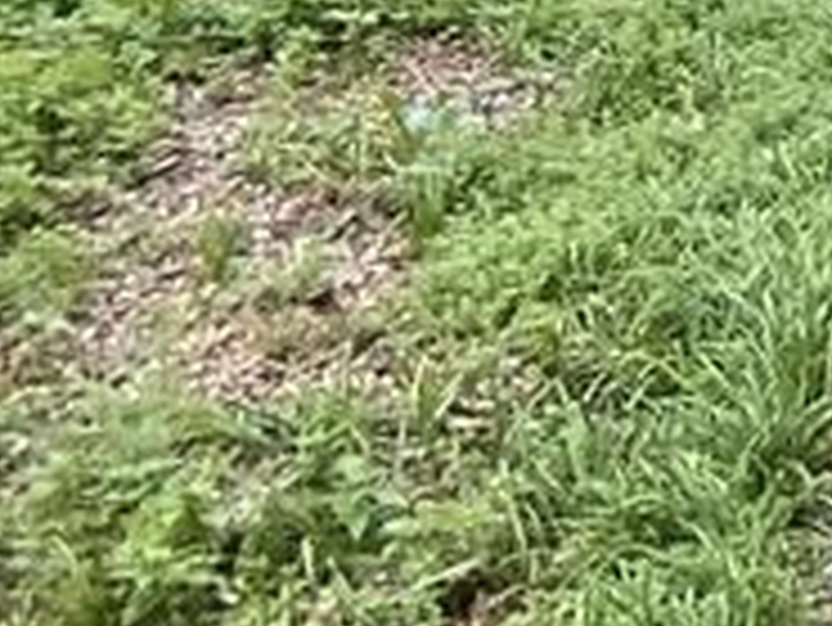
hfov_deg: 15.8
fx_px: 2453
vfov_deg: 14.3
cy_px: 25
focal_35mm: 102
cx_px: 1592
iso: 100
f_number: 2.2
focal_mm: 1.42
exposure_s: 1/133
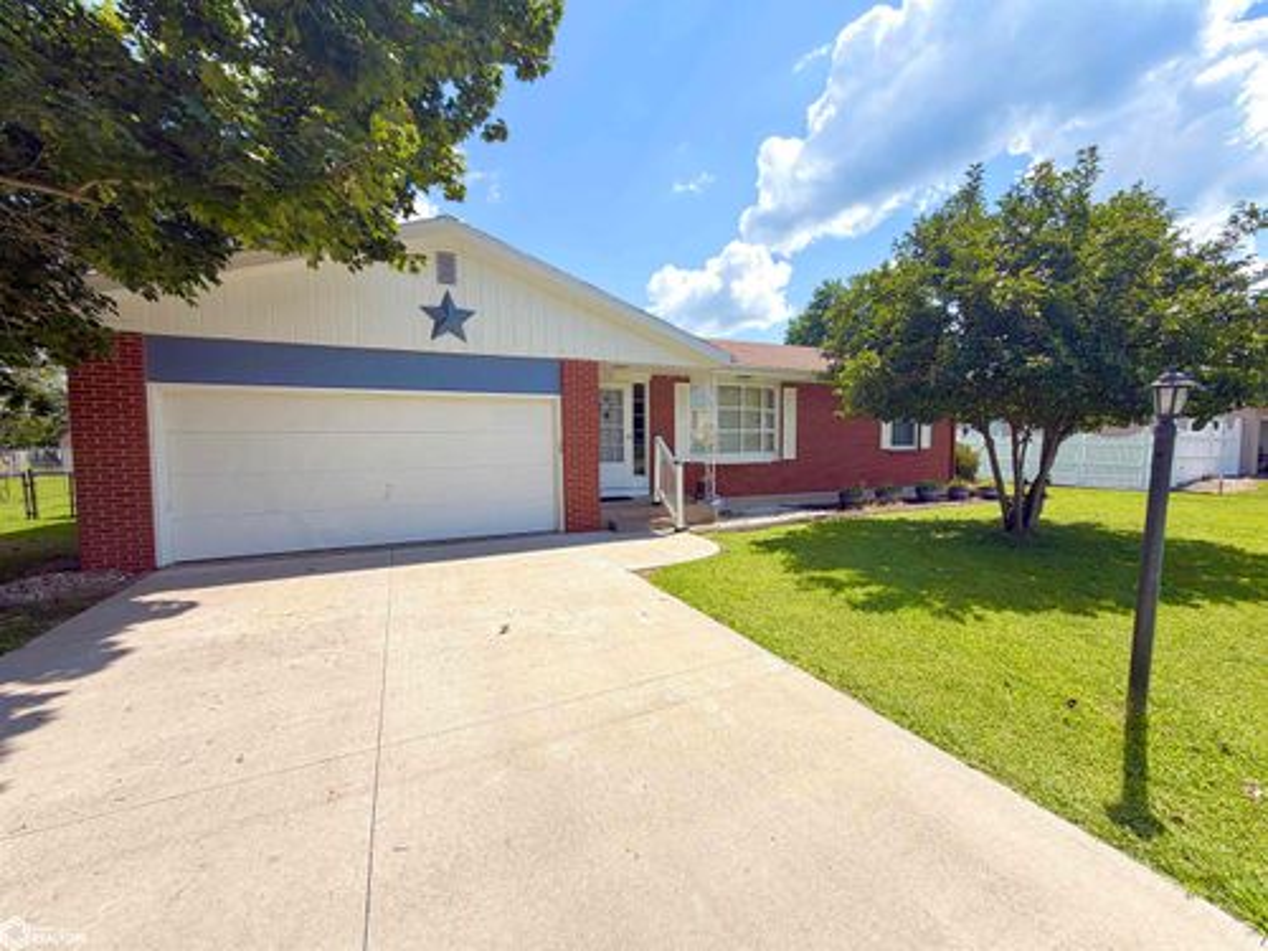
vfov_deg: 85.7
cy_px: 476
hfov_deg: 102.1
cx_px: 634
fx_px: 513
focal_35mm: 14
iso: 20
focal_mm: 2.22
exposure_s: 1/1001
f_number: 2.2
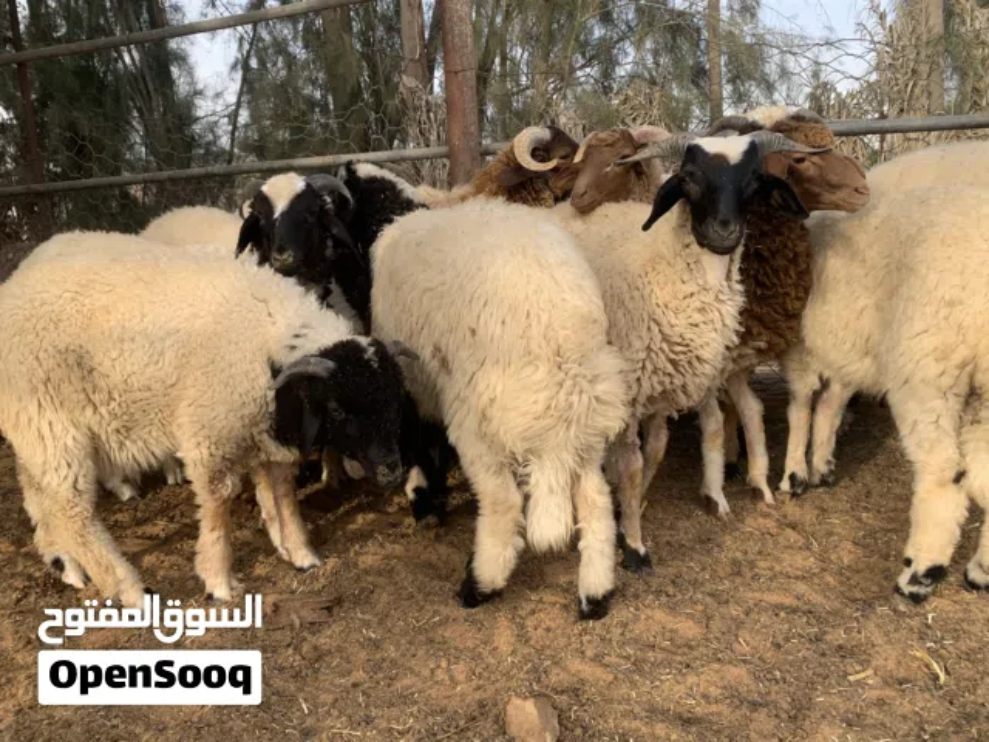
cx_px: 494
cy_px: 371
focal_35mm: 26
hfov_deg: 67.3
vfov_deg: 53.1
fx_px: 743
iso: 25
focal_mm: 4.25
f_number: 1.8
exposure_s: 1/251
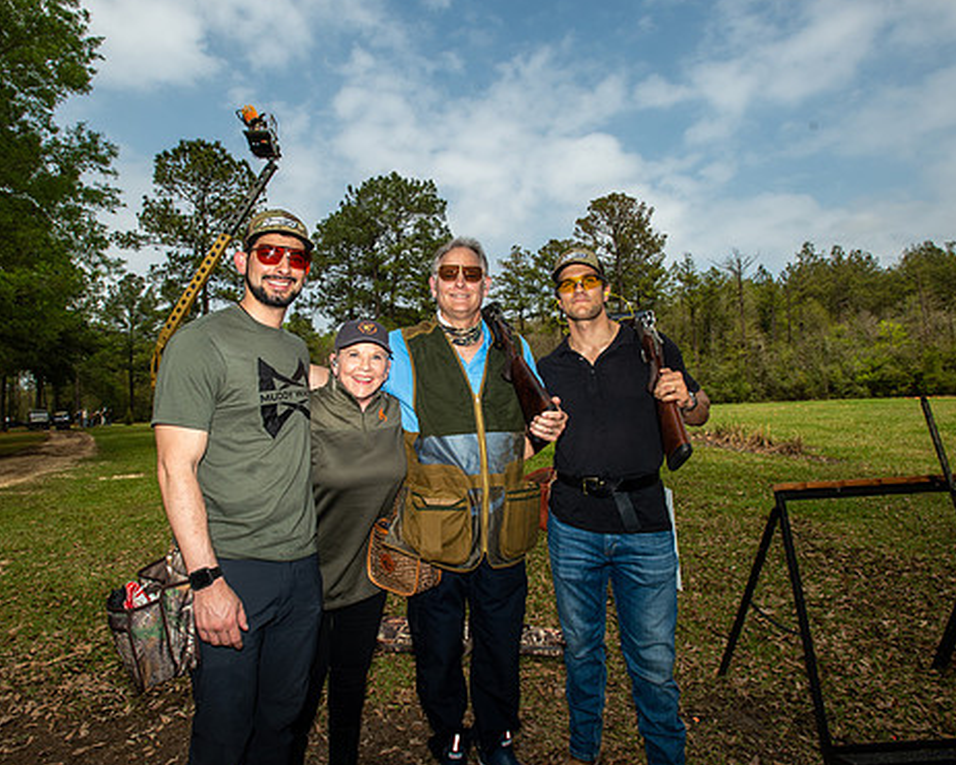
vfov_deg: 68.1
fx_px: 566
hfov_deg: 80.3
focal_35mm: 20
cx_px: 447
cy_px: 385
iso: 125
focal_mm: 17
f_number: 8
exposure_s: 1/250
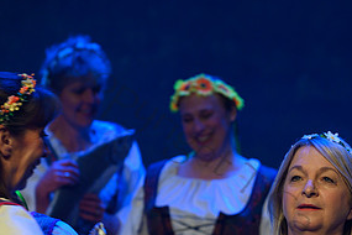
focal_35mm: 285
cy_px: 228
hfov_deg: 7.2
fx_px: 2786
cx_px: 314
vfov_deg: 4.8
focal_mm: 140
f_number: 3.5
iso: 1250
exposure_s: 1/80
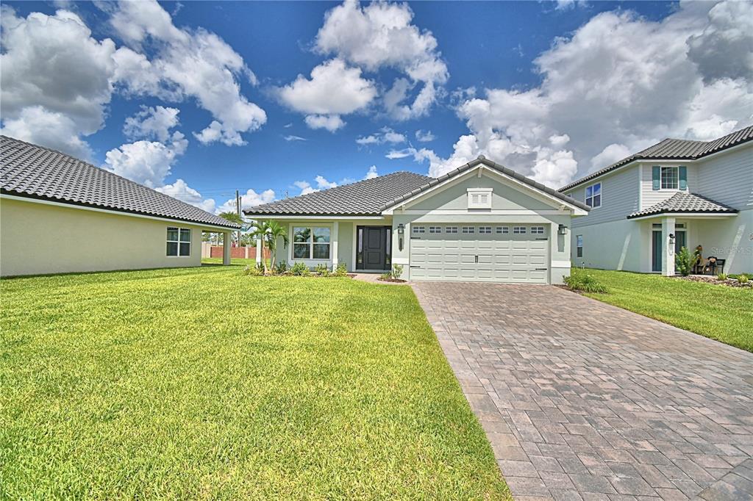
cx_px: 376
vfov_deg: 77.3
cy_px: 250
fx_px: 314
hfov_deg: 100.4
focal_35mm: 15
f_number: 4.5
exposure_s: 1/2000
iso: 100
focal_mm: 10
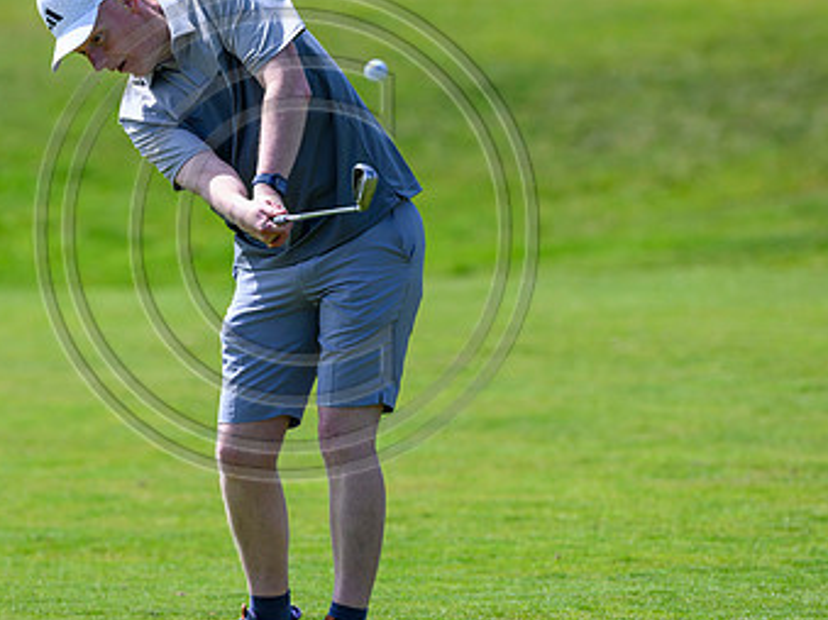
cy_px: 228
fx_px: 15757
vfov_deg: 2.3
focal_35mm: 659
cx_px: 286
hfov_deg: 3.0
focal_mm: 400
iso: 500
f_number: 4
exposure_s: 1/3200
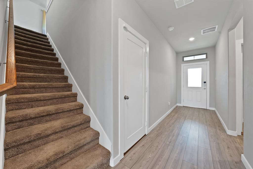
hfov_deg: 112.6
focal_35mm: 12
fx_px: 84
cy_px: 84
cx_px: 126
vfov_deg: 90.1
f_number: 9
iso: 640
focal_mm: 12
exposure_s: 1/1.67
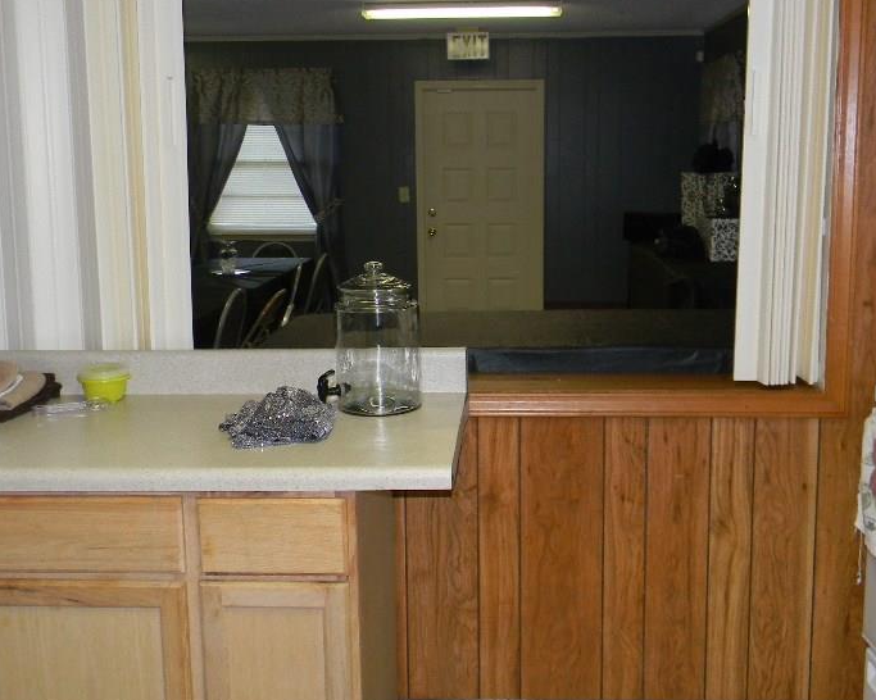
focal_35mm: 41
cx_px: 468
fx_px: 1063
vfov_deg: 36.4
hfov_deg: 44.8
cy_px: 299
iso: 200
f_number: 3.5
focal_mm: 5
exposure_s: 1/26
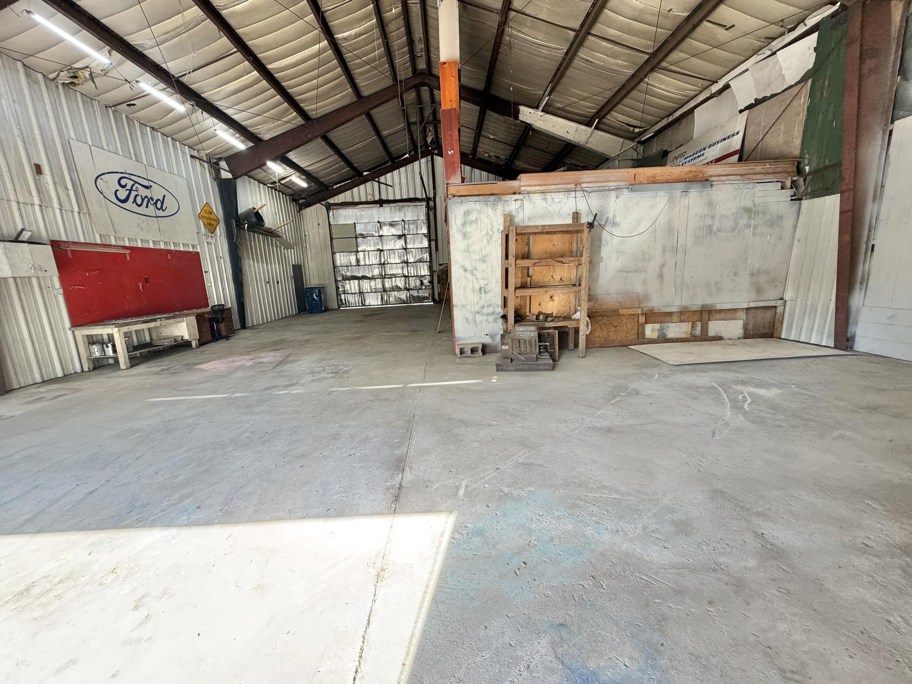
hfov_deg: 102.1
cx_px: 456
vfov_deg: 85.7
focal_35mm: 14
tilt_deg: -9.7
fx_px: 369
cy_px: 342
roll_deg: +3.9
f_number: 2.2
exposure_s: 1/121
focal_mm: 2.22
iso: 125
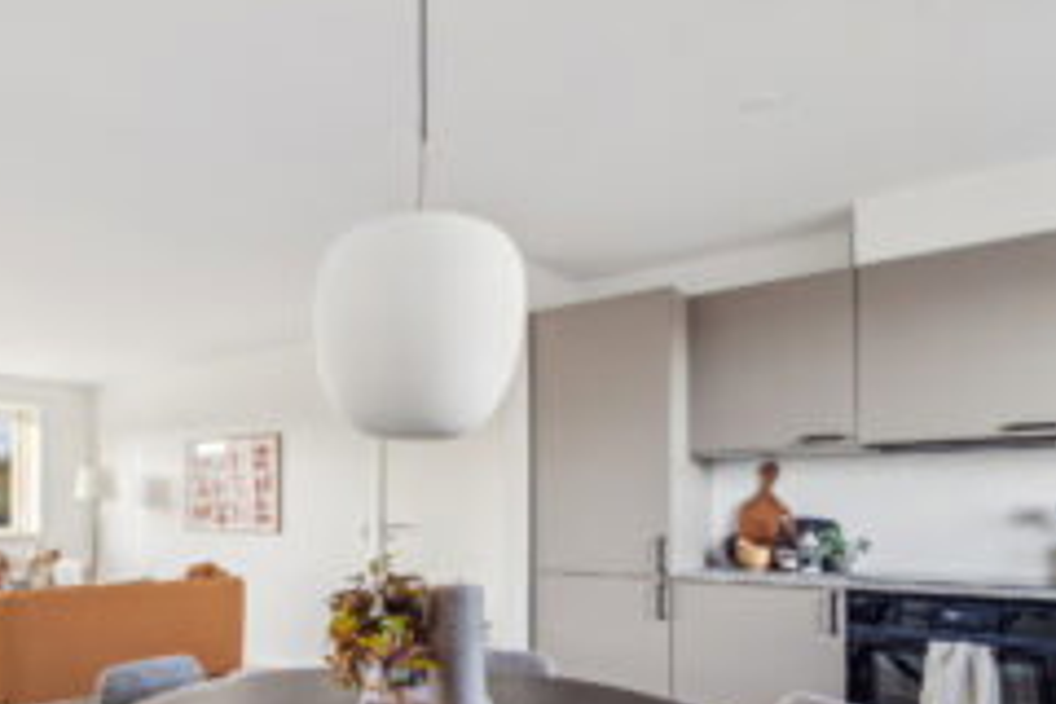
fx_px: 733
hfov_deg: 66.4
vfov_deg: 49.0
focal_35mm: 25
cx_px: 246
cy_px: 539
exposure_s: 1/6
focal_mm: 10
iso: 800
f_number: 8
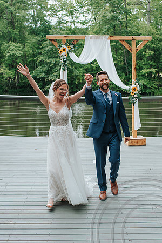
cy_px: 122
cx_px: 93
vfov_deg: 37.3
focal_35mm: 53
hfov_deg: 25.3
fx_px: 360
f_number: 3.5
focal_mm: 35
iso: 250
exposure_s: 1/800
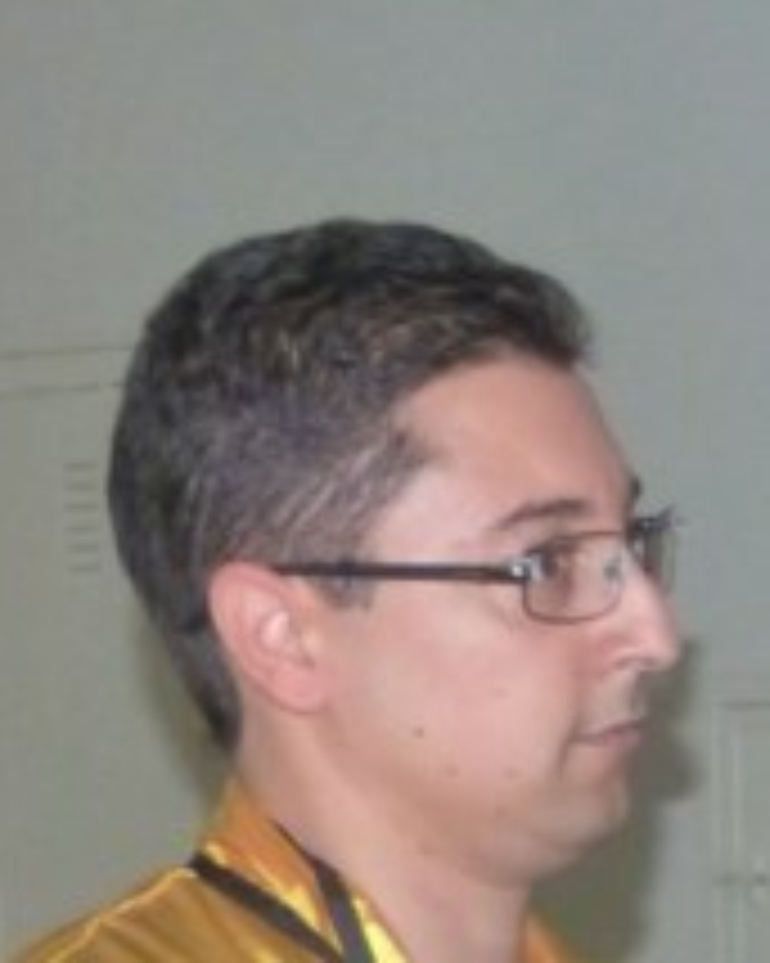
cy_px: 1467
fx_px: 4390
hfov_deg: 8.9
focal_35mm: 154
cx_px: 1972
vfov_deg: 11.9
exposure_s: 1/125
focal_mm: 5.8
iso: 400
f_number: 3
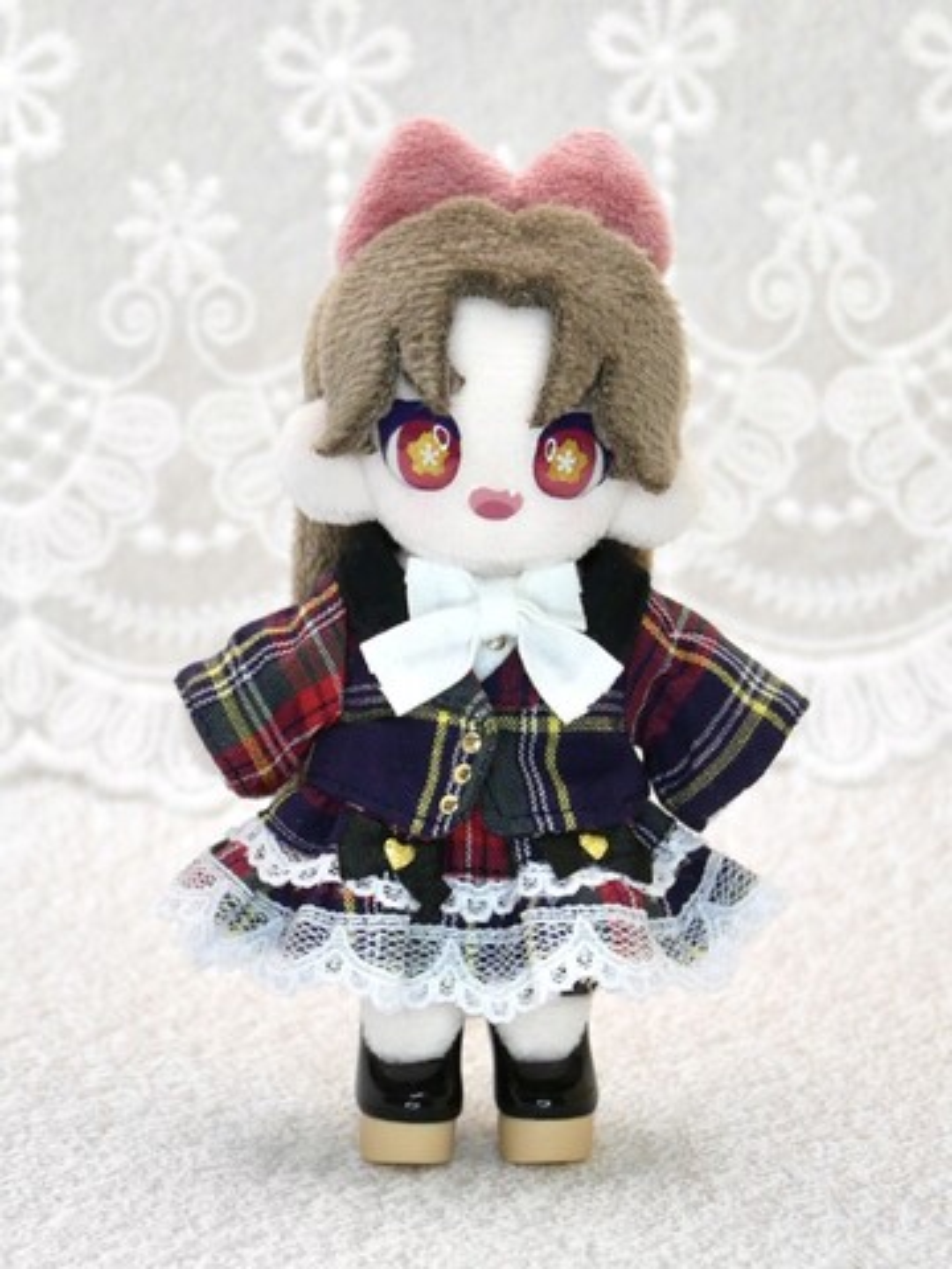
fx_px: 1320
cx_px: 476
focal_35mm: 36
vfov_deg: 51.4
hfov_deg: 39.7
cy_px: 634
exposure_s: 1/80
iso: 200
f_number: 4.2
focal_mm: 18
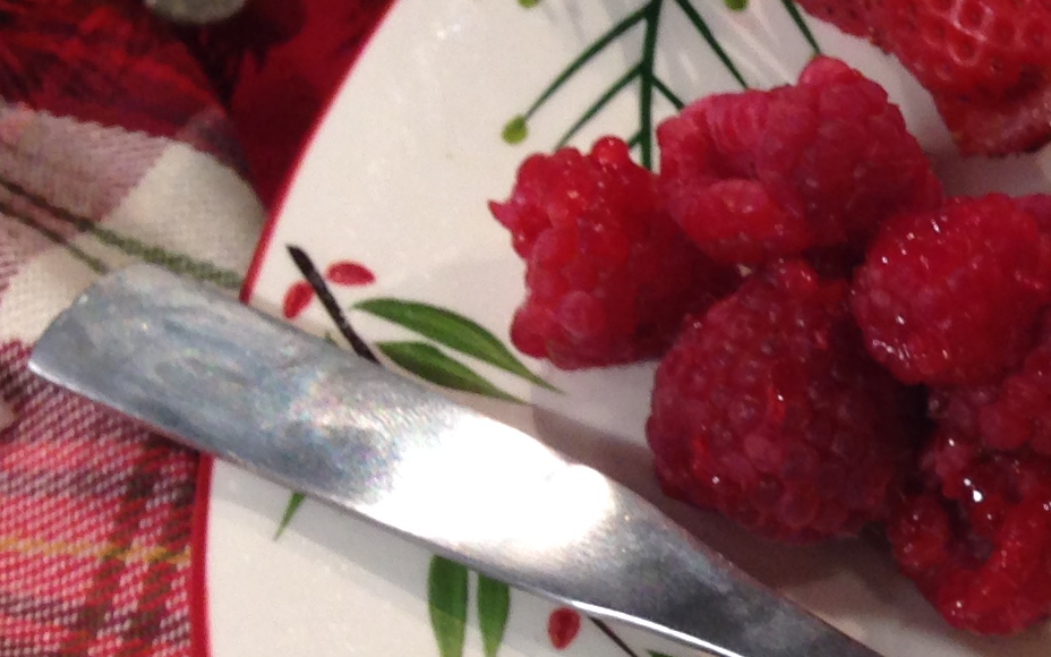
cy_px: 637
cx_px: 1607
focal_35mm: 123
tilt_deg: -51.0
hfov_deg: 15.6
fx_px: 3523
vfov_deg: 10.6
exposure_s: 1/20
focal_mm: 4.12
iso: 64
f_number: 2.4
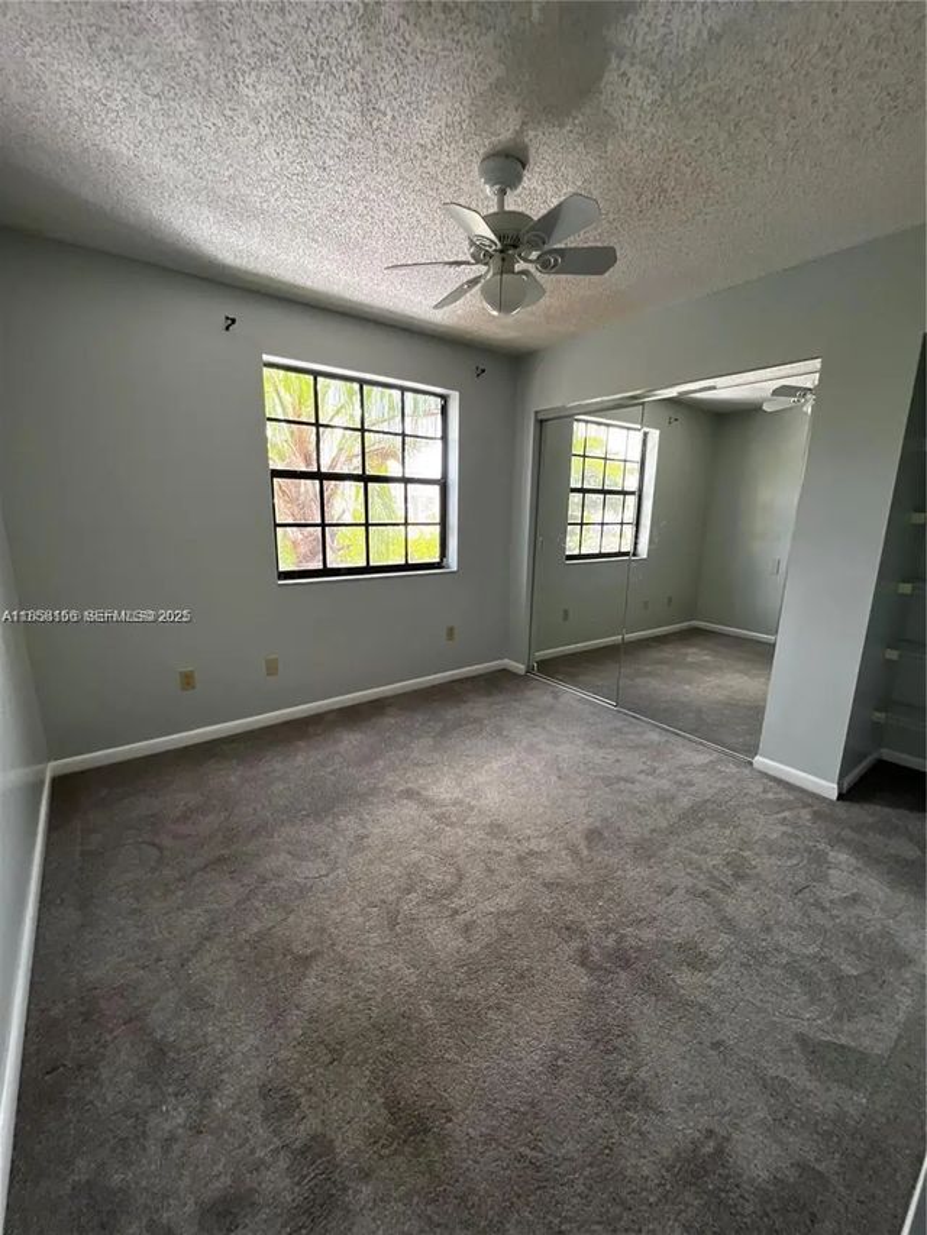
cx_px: 464
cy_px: 618
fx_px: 464
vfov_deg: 106.2
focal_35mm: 13
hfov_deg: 89.9
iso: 50
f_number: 1.8
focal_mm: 1.57
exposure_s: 1/47
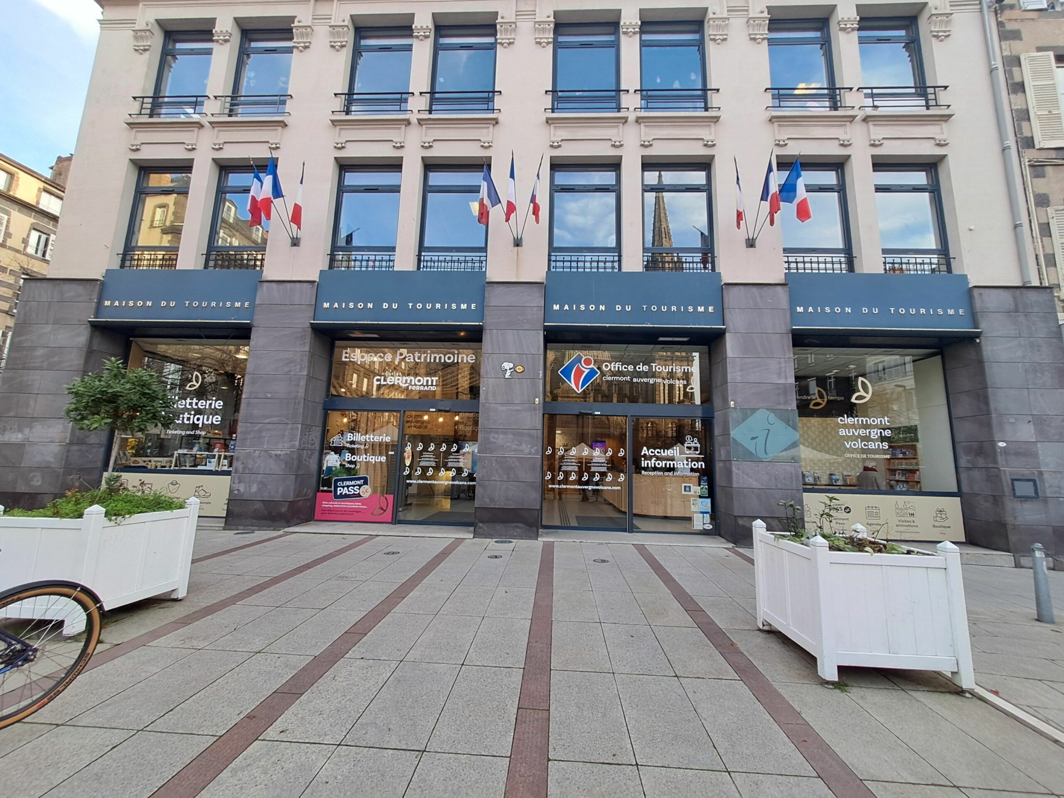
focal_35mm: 13
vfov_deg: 89.9
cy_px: 399
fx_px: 400
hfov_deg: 106.2
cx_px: 532
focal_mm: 1.42
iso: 50
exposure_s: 1/100
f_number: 2.2
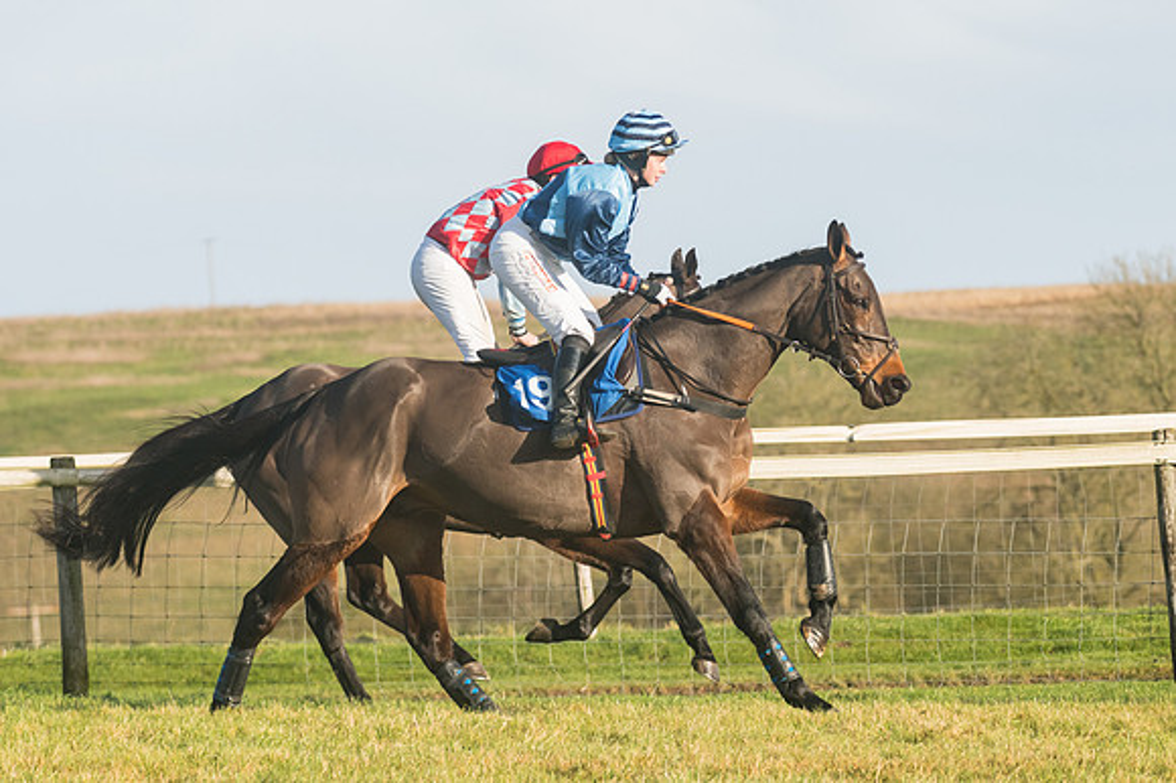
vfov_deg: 5.9
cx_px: 588
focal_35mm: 232
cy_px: 392
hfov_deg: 8.9
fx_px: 7574
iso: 400
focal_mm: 155
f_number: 5
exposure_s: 1/4000
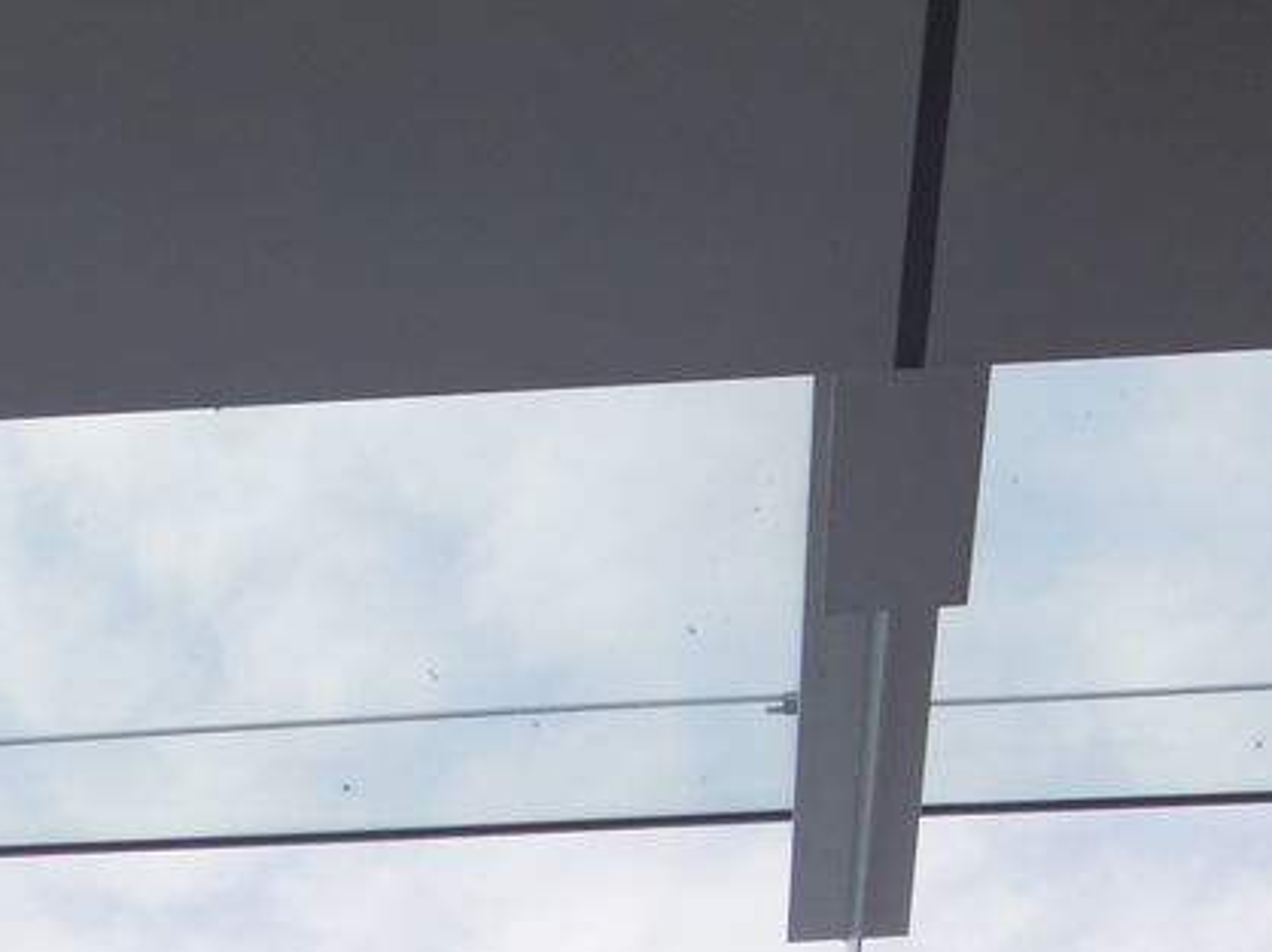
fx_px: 4958
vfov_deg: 10.7
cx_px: 49
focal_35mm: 135
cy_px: 1220
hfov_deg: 14.4
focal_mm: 8.5
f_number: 4
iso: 250
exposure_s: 1/1000
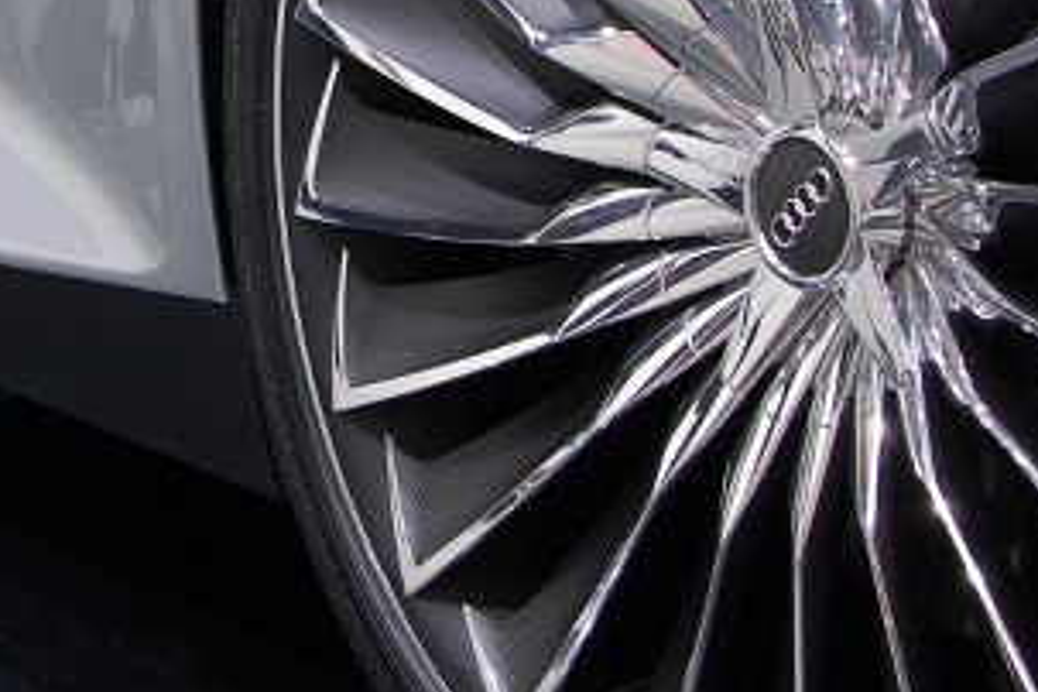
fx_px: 4382
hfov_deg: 13.4
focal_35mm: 152
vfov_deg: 9.0
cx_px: 130
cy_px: 5
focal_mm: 30
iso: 200
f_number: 5.6
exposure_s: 1/125
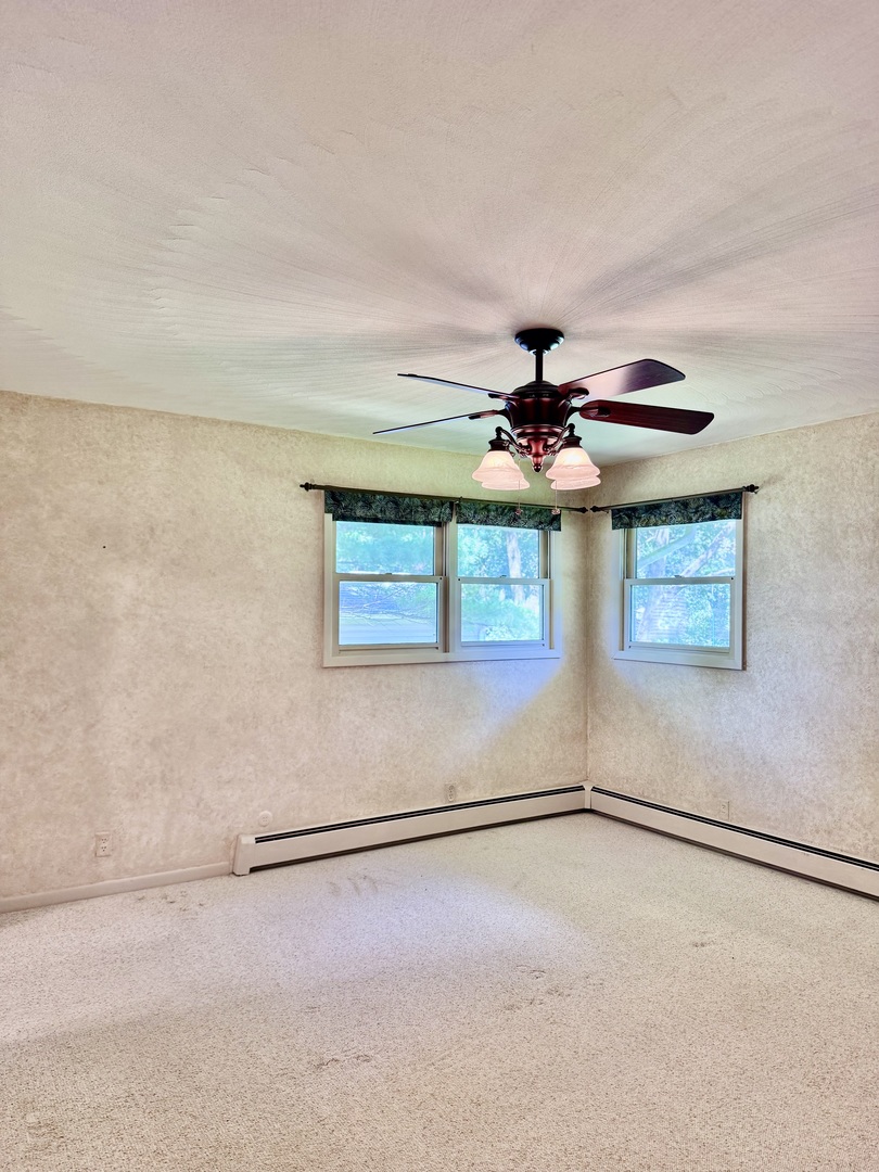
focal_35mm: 24
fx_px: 813
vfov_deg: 71.6
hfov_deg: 56.8
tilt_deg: +0.8
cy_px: 586
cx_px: 440
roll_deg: +0.7
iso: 160
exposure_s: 1/60
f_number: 1.78
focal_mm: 6.76
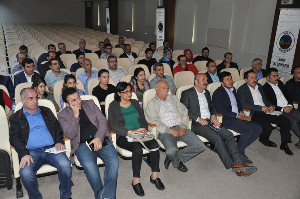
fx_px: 275
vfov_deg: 39.9
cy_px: 100
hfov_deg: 57.3
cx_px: 150
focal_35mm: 33
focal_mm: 22
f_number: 3.8
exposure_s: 1/60
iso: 800
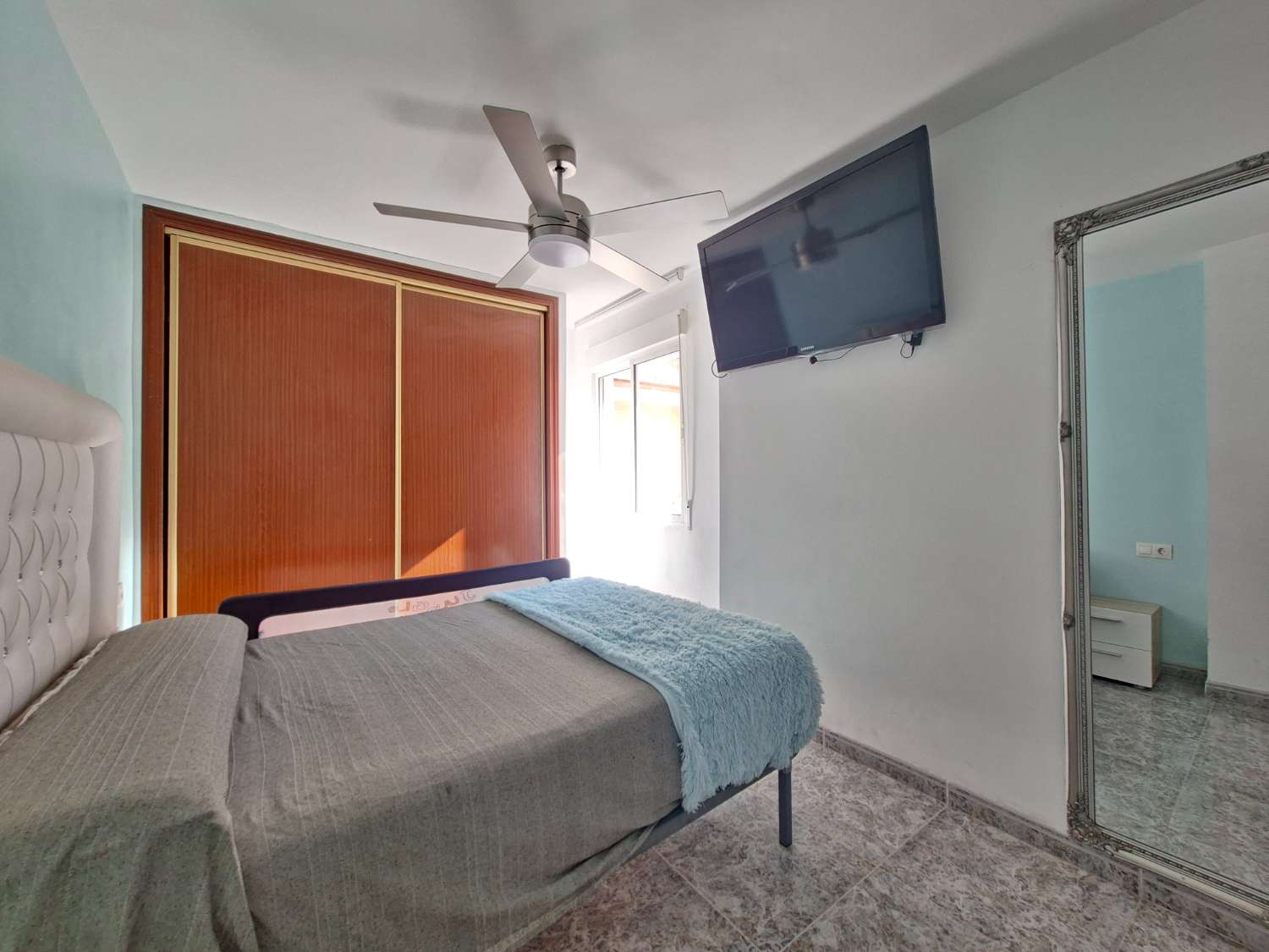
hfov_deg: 106.2
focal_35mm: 13
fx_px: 477
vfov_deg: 89.9
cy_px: 476
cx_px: 634
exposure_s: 1/40
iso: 80
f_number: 2.2
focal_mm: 1.74
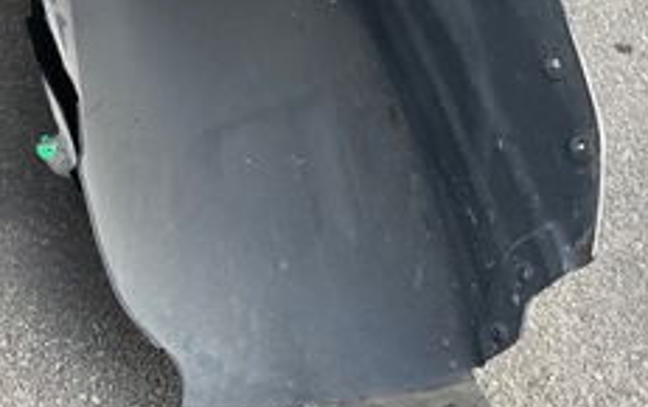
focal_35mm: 85
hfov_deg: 23.2
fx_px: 1503
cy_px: -6
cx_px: -22
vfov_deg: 15.1
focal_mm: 3
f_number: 1.8
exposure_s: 1/179
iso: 16
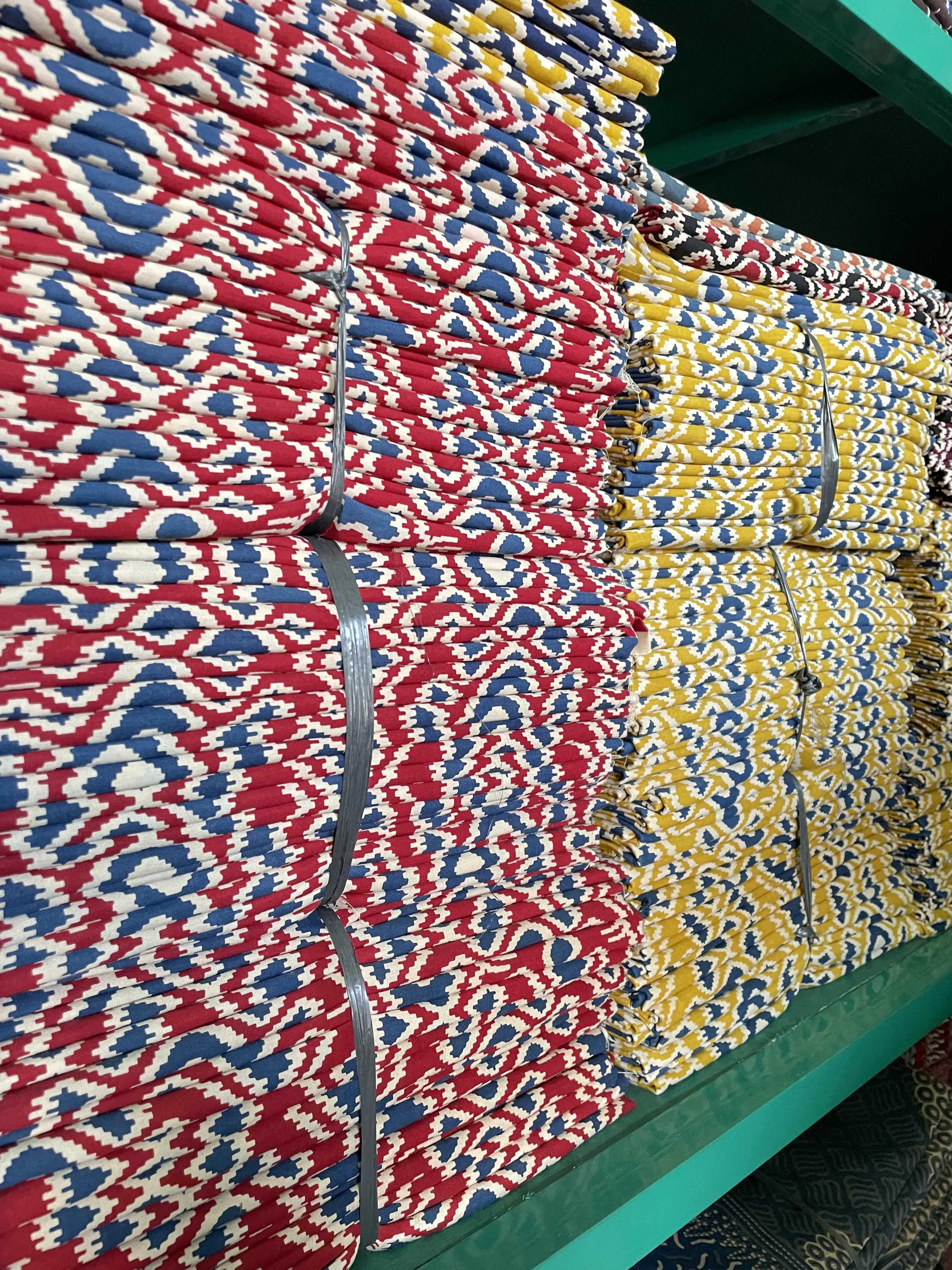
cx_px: 476
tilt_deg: -4.0
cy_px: 635
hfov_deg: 53.1
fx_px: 953
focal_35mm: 26
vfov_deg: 67.3
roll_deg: +0.5
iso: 400
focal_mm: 4.2
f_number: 1.6
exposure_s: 1/60
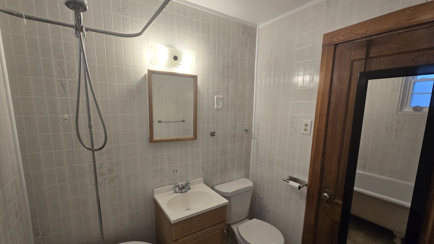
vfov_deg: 70.3
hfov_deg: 103.0
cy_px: 136
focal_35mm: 15
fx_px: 173
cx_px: 214
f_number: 2.2
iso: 160
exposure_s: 1/60
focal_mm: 2.2
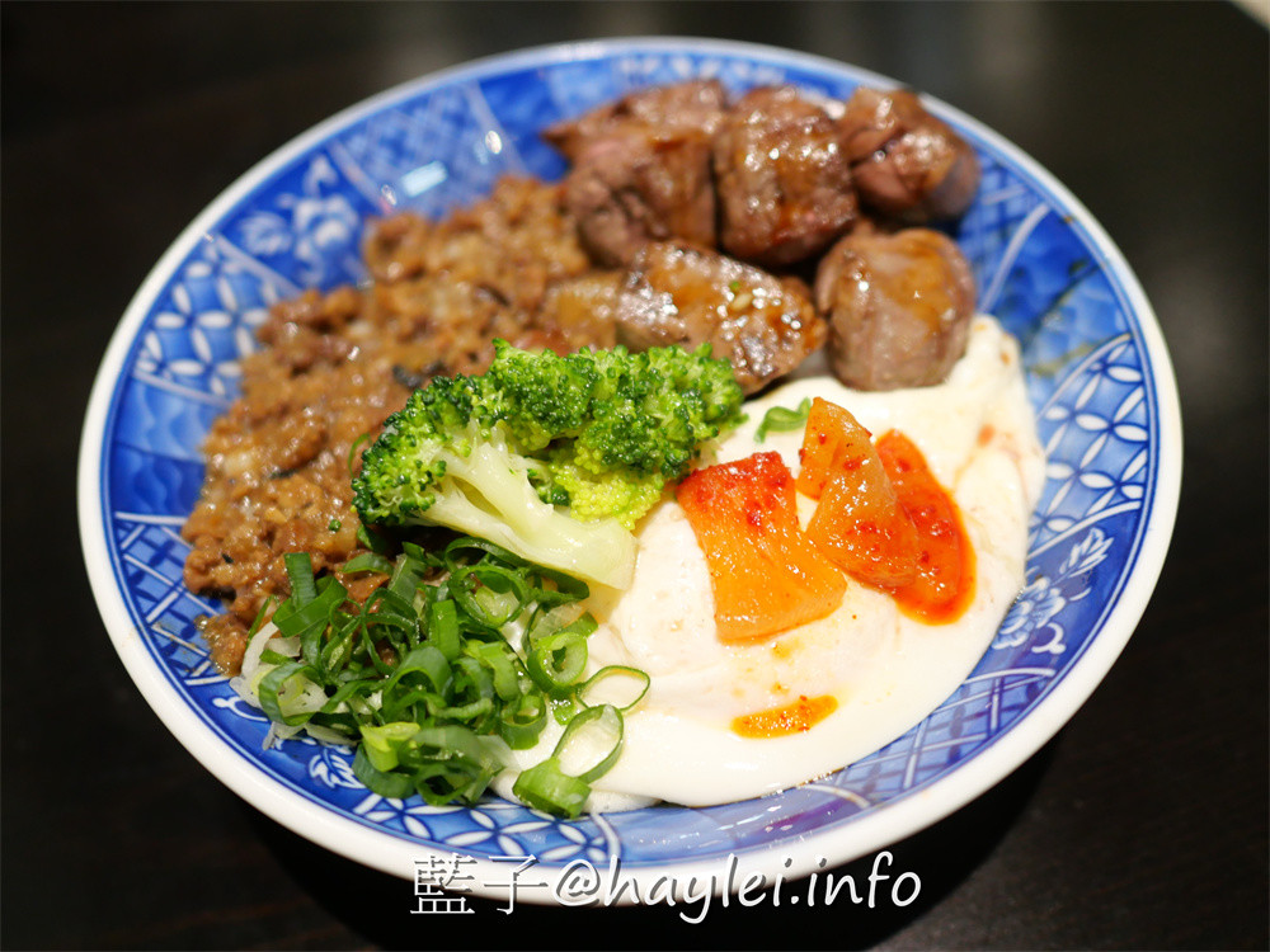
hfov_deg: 60.0
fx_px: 1101
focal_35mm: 30
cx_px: 635
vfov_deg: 46.8
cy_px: 476
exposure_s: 1/60
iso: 800
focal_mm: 15
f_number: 1.7
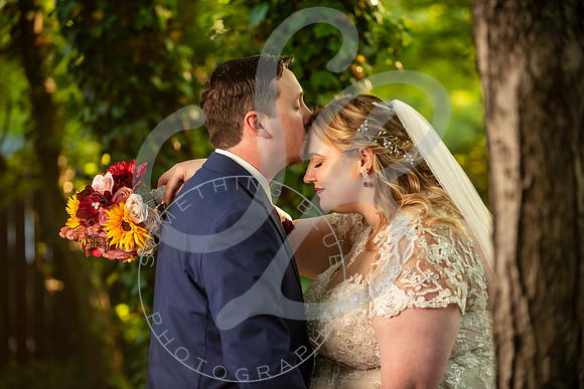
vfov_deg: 11.4
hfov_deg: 17.1
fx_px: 1947
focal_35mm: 120
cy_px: 194
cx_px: 292
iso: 200
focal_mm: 120
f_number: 2.8
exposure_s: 1/160
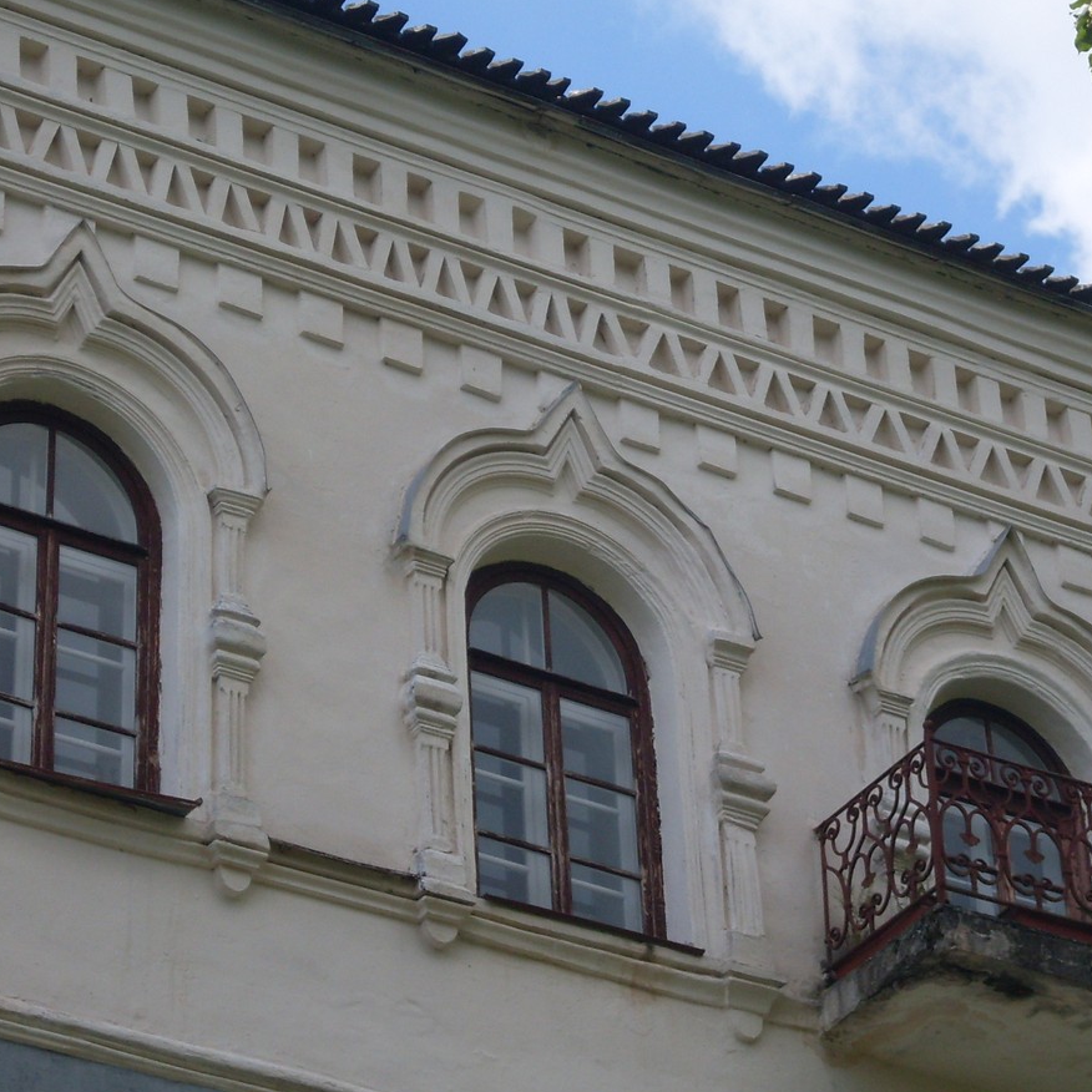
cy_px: 563
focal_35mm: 149
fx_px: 5318
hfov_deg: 11.7
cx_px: 668
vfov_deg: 11.7
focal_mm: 17.1
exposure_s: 1/500
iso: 80
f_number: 4.8
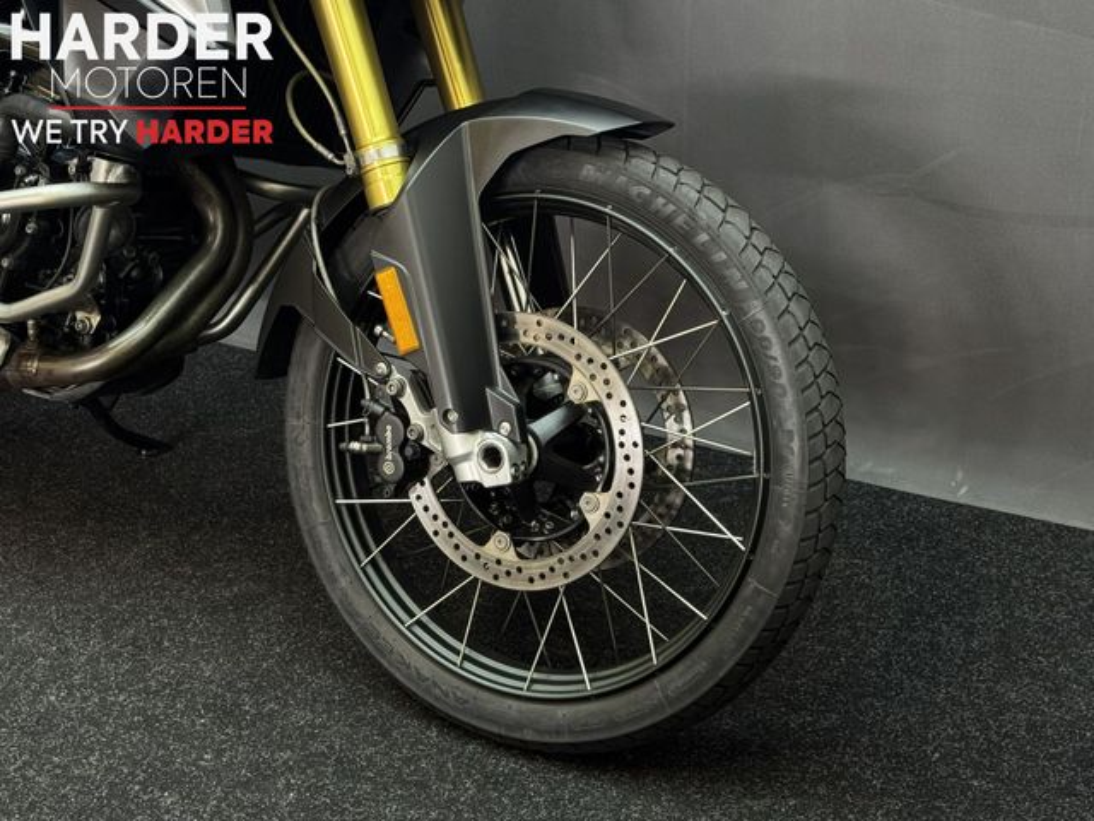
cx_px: 547
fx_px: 1517
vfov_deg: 30.3
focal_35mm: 48
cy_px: 410
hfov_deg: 39.7
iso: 160
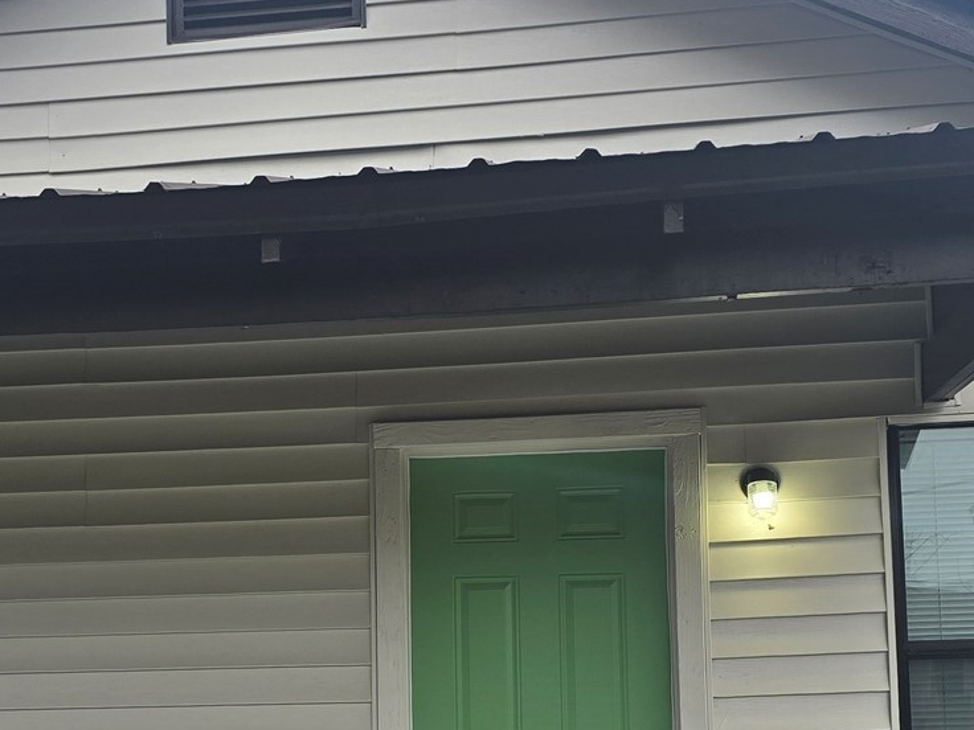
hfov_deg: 32.0
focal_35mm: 60
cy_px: 606
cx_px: 347
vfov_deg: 24.0
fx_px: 1688
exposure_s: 1/180
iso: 32
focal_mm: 6.3
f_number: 1.7
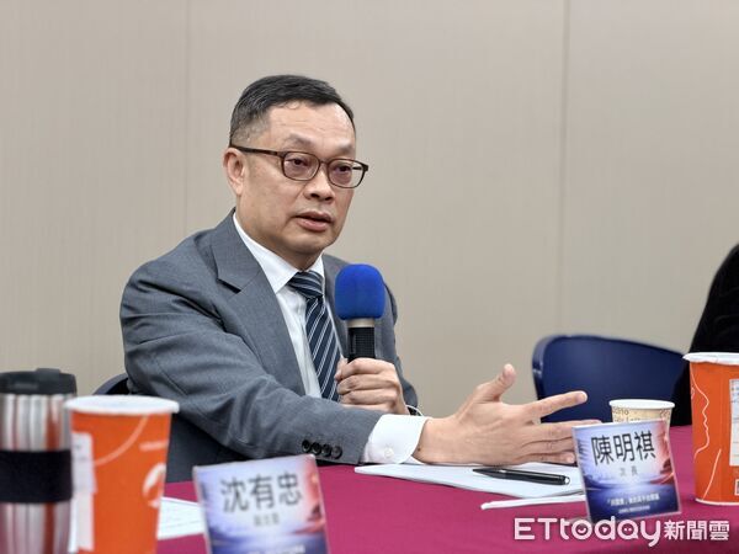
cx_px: 370
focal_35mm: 100
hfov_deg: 19.6
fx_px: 2135
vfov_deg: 14.8
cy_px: 277
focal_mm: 16.89
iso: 320
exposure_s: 1/120
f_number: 2.8
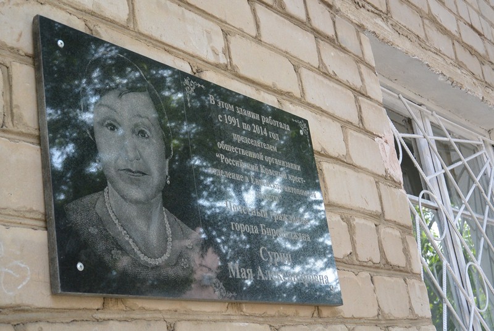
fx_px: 756
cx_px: 247
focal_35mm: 55
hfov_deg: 36.2
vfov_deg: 24.7
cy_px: 166
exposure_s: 1/250
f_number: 4.8
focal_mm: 20.5
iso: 400
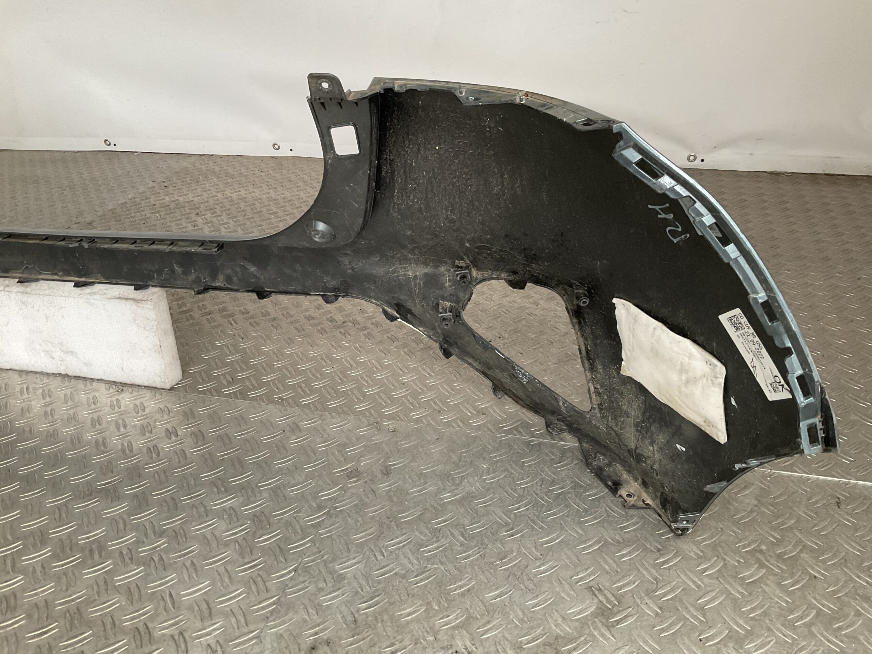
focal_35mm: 29
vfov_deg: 48.2
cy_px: 327
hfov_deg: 61.7
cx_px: 436
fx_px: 731
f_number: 1.8
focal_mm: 3
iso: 80
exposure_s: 1/50
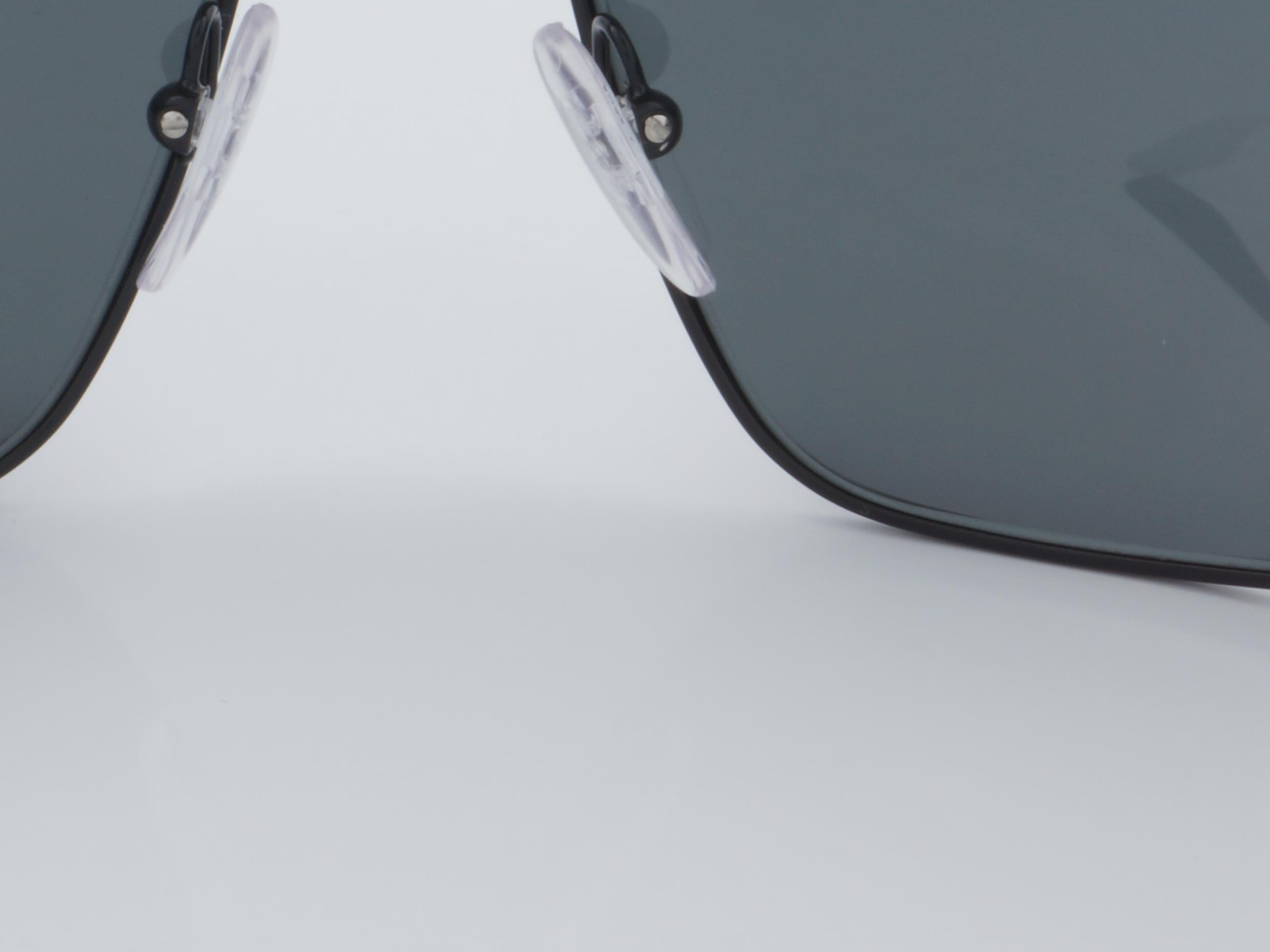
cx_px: 385
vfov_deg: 12.1
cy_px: 215
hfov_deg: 16.1
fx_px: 4482
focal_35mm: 122
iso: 100
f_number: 32
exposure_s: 1/4
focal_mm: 35
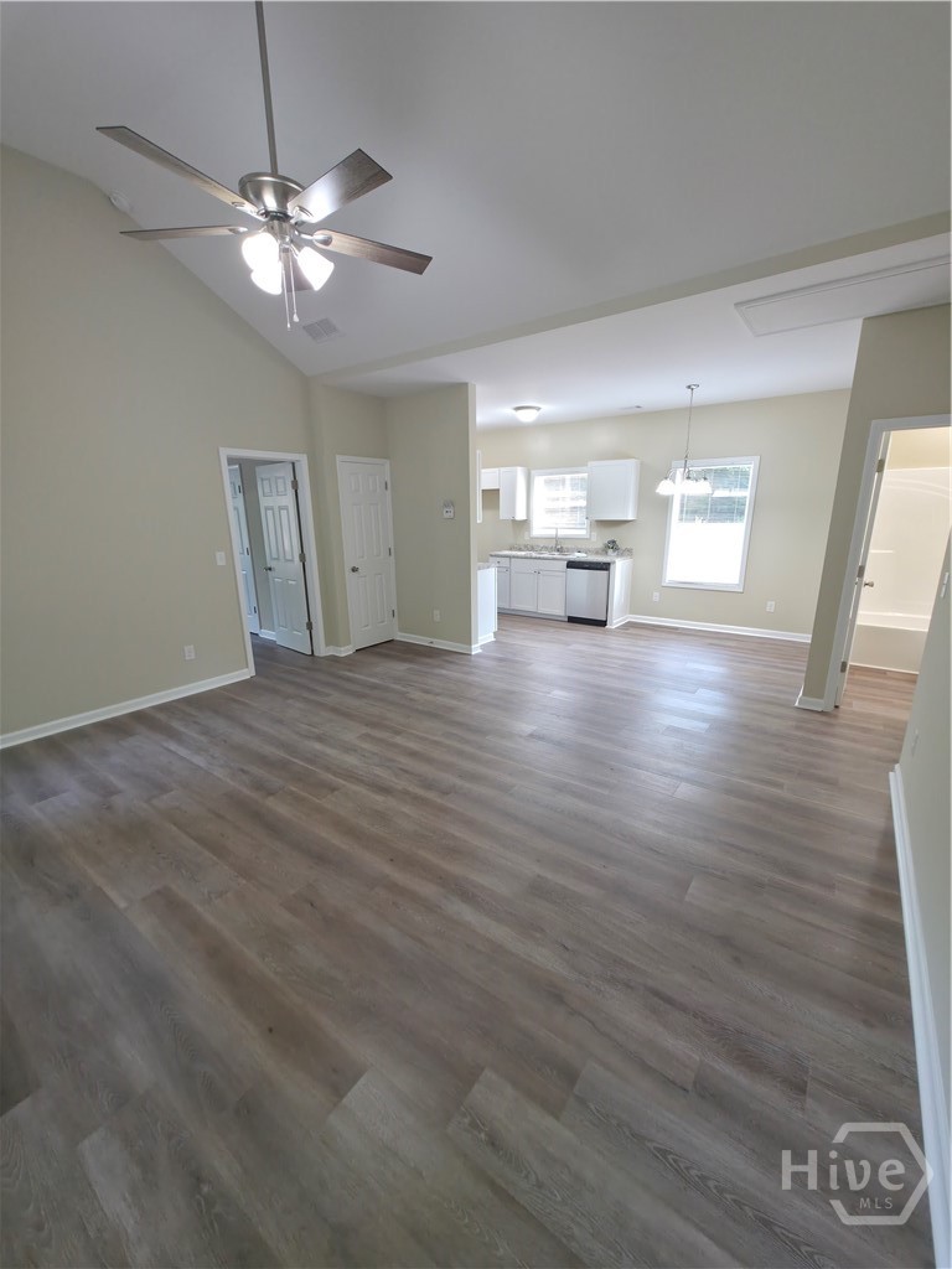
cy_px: 634
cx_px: 476
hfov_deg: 89.9
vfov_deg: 106.2
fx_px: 477
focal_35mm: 13
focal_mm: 2.2
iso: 100
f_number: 1.9
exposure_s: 1/60
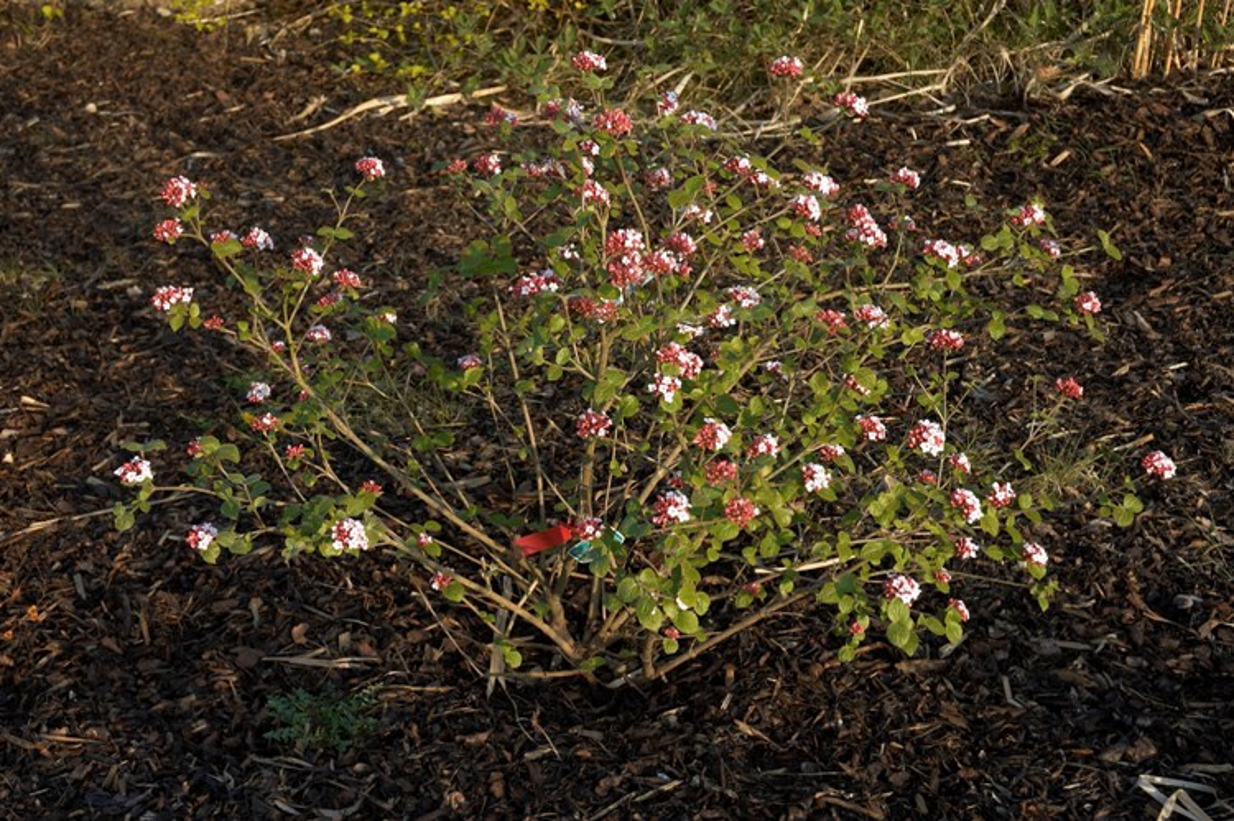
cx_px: 617
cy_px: 410
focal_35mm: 57
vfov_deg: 23.7
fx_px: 1952
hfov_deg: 35.1
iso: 200
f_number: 7.1
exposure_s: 1/200
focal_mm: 38
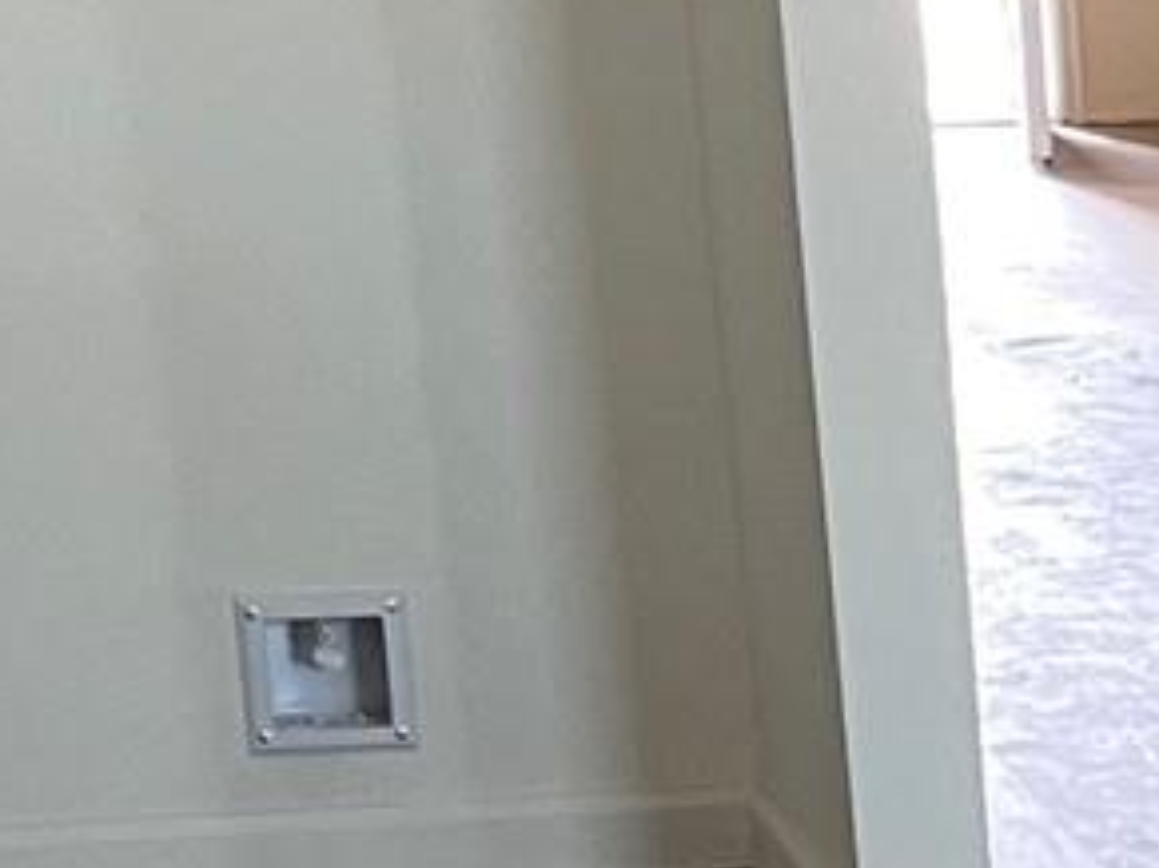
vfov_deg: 7.8
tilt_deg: -18.9
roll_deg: +0.9
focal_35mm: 183
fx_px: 6125
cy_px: 1573
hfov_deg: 9.8
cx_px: 2529
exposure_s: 1/85
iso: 125
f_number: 1.6
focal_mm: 4.2
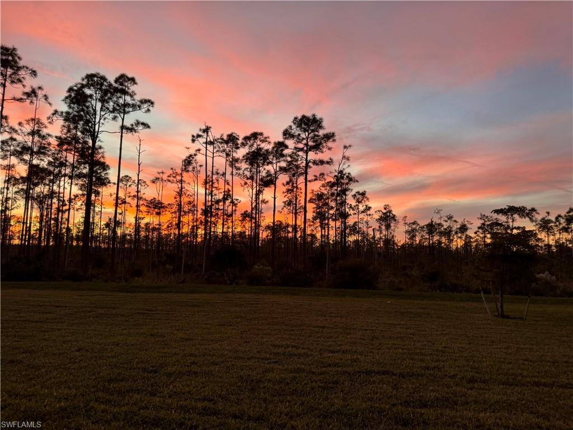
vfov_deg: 56.8
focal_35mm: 24
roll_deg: -1.7
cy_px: 215
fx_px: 397
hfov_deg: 71.6
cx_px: 286
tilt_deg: +5.8
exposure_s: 1/121
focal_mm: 6.76
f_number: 1.78
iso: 125
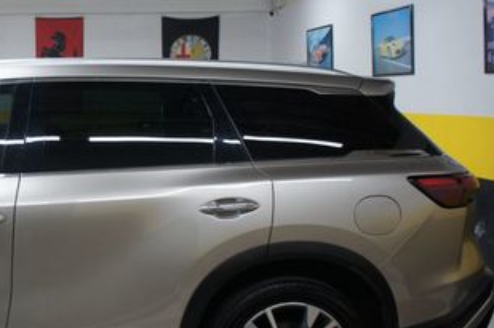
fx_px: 767
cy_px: 136
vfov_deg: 24.1
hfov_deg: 32.8
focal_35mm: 56
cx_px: 3
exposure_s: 1/30
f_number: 4
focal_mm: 18
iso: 200
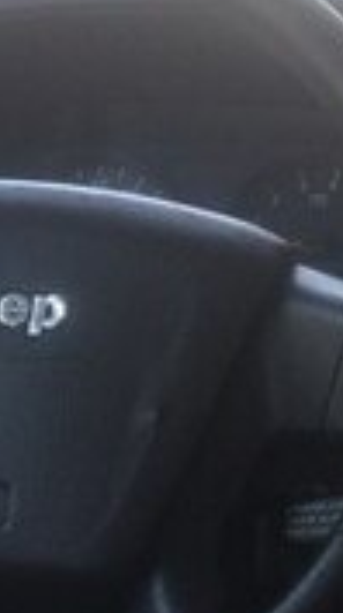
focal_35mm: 118
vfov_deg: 18.1
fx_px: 1916
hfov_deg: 9.2
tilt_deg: -14.9
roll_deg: -1.5
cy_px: 469
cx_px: 807
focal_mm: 4.15
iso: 40
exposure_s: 1/100
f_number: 2.2
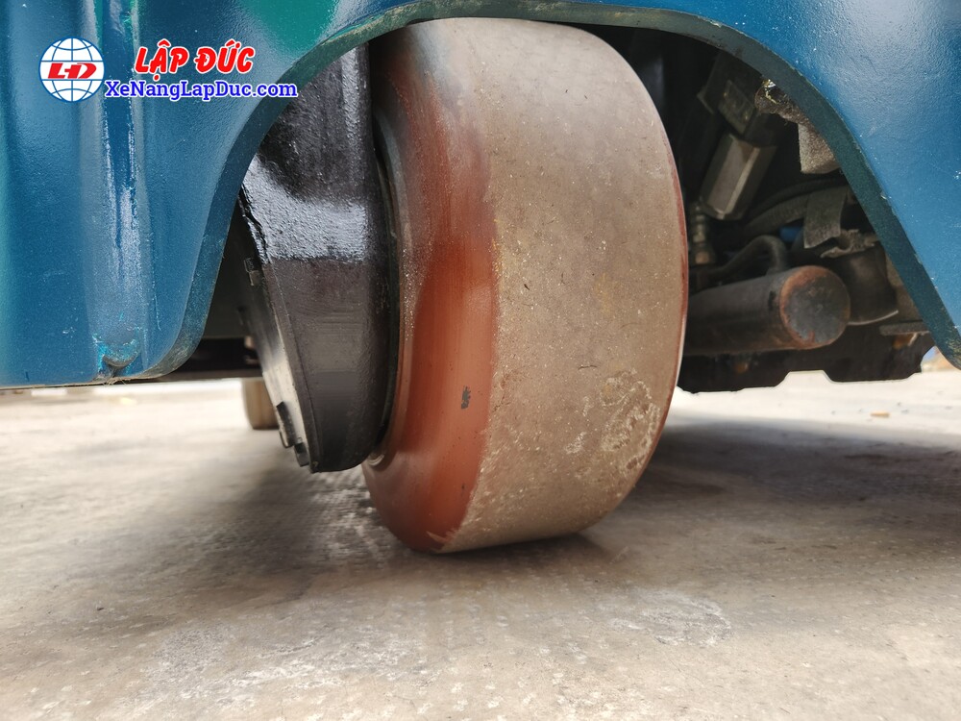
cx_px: 480
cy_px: 360
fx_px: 639
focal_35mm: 23
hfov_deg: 73.9
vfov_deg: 58.9
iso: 80
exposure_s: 1/180
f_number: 1.8
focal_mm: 5.4
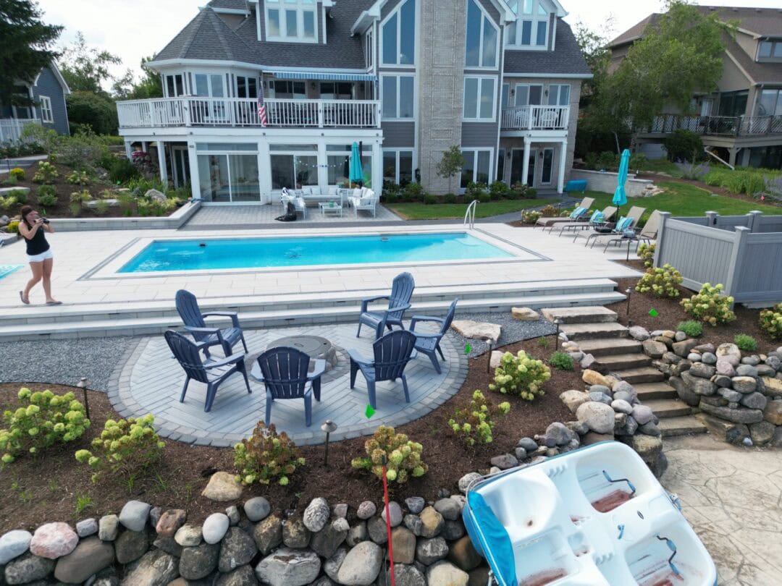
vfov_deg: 56.8
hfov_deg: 71.6
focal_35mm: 24
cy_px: 293
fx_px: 542
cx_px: 391
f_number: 1.7
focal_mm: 6.7
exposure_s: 1/1250
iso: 200
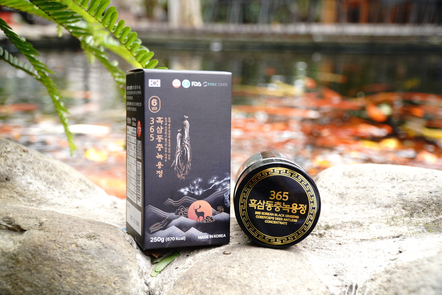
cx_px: 221
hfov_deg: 46.4
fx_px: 516
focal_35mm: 42
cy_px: 148
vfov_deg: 31.9
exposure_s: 1/80
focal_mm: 28
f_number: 4
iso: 160
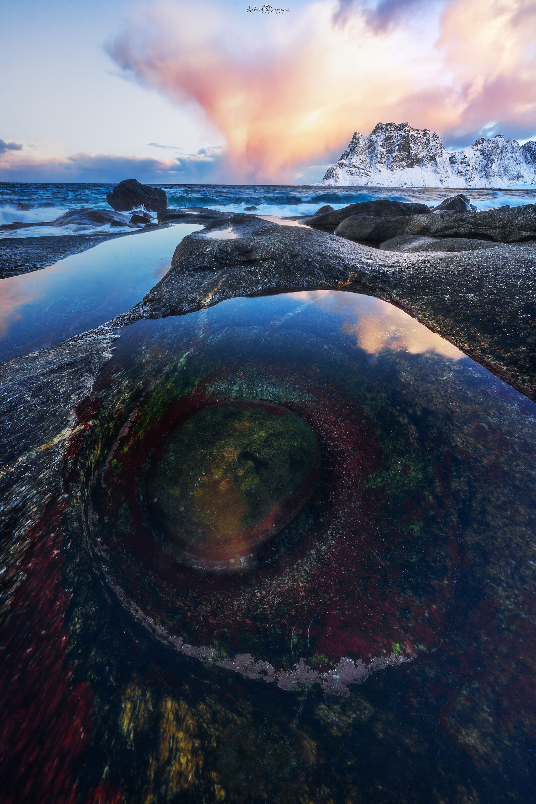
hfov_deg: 85.4
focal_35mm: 13
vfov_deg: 108.3
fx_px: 290
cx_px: 268
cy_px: 402
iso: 100
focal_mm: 13
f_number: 16
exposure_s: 1/4
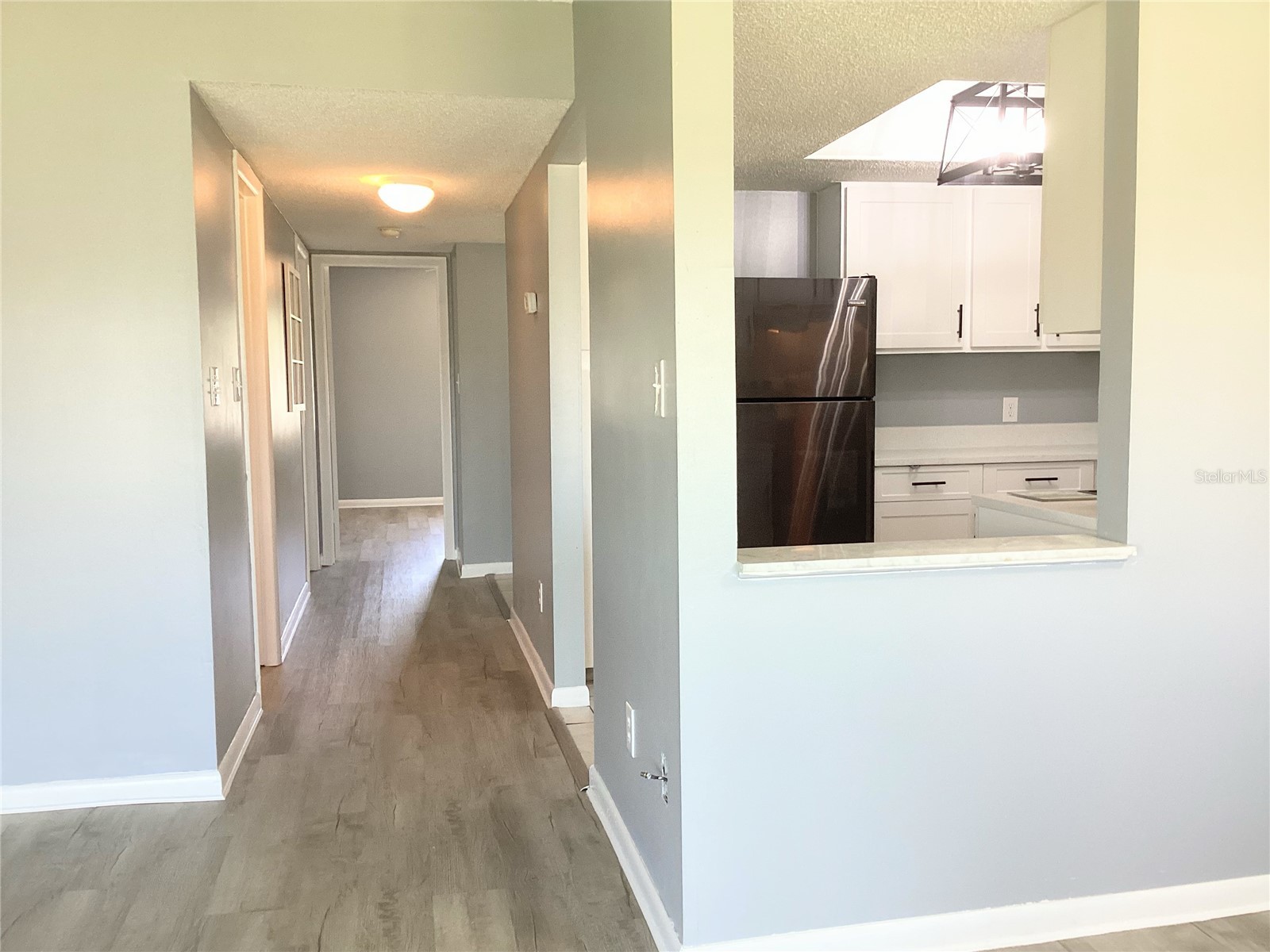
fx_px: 1137
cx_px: 635
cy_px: 476
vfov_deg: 45.4
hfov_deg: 58.4
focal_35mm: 31
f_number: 2.4
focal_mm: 3.3
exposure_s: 1/60
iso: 125
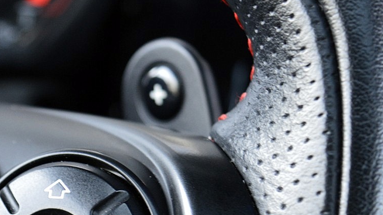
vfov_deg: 7.4
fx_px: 1655
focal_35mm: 163
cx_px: -4
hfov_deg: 13.0
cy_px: 238
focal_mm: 48
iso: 800
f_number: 5.3
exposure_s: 1/50
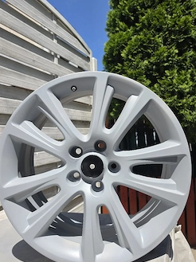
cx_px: 107
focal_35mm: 28
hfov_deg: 49.6
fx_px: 212
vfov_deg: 63.4
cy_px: 121
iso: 64
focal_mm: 6.5
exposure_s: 1/10000
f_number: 1.4
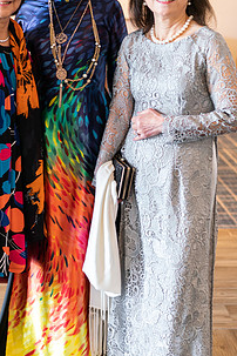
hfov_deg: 17.3
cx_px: 32
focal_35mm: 78
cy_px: 149
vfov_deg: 26.0
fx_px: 770
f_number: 1.4
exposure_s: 1/60
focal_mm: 35
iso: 160
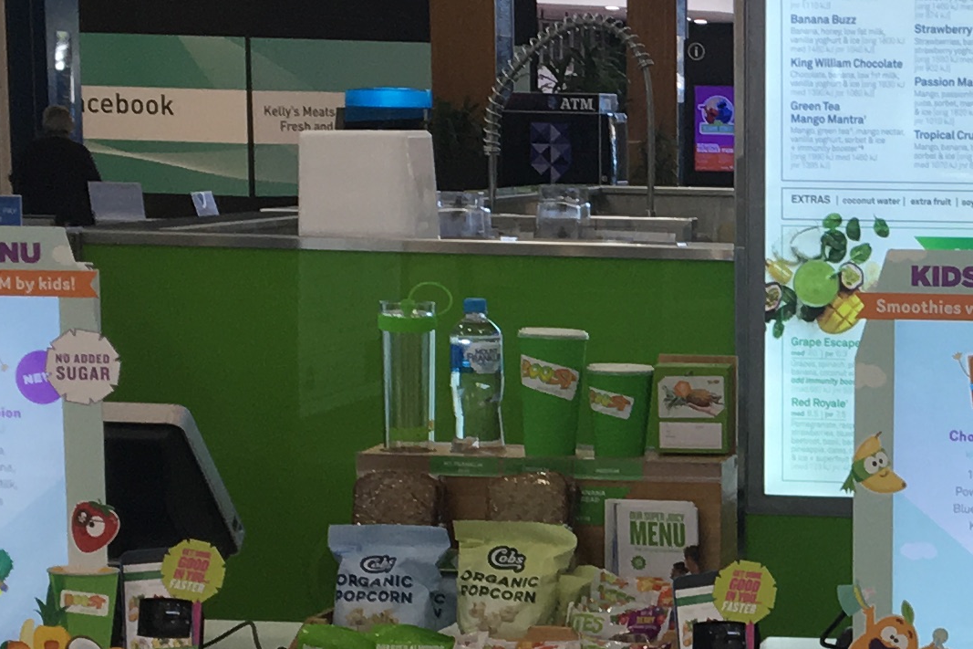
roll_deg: -0.5
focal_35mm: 114
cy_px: 599
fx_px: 3080
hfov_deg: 17.5
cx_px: 988
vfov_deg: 11.9
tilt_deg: -8.5
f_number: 2.2
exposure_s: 1/50
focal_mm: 4.15
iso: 32
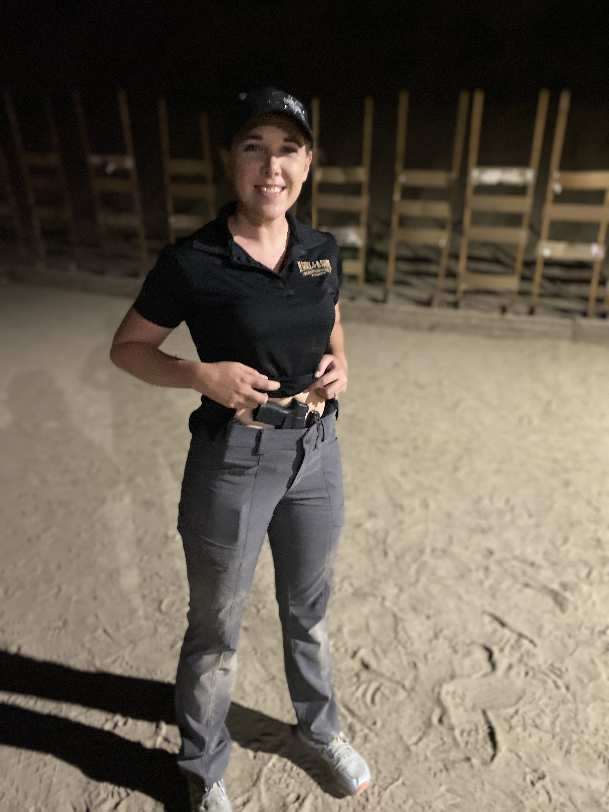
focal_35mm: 26
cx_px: 304
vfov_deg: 67.3
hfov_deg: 53.1
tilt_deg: -17.0
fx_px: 610
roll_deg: -3.5
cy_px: 406
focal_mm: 4.25
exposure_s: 1/25
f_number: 1.8
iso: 1000
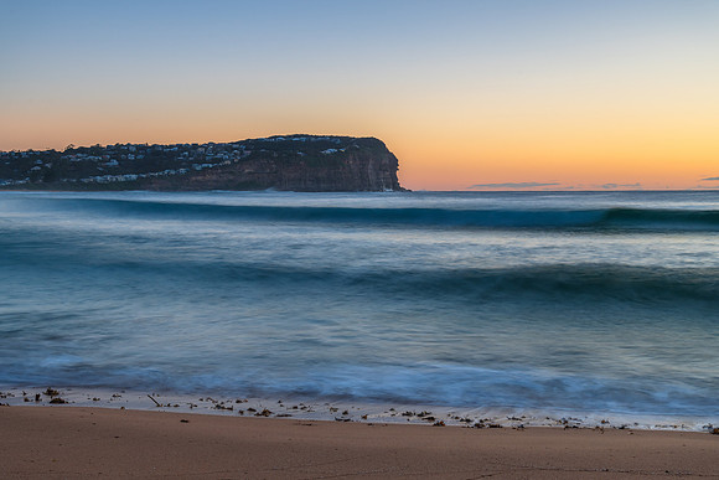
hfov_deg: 38.9
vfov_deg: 26.5
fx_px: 1017
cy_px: 240
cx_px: 360
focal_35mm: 51
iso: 100
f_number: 8
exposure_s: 2.5
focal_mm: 50
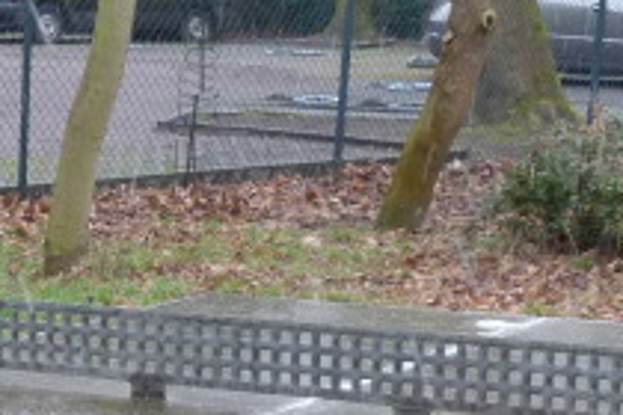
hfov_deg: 14.6
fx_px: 2336
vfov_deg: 10.1
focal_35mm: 135
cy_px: 394
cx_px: -166
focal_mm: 6.2
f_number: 3
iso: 200
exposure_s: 1/60
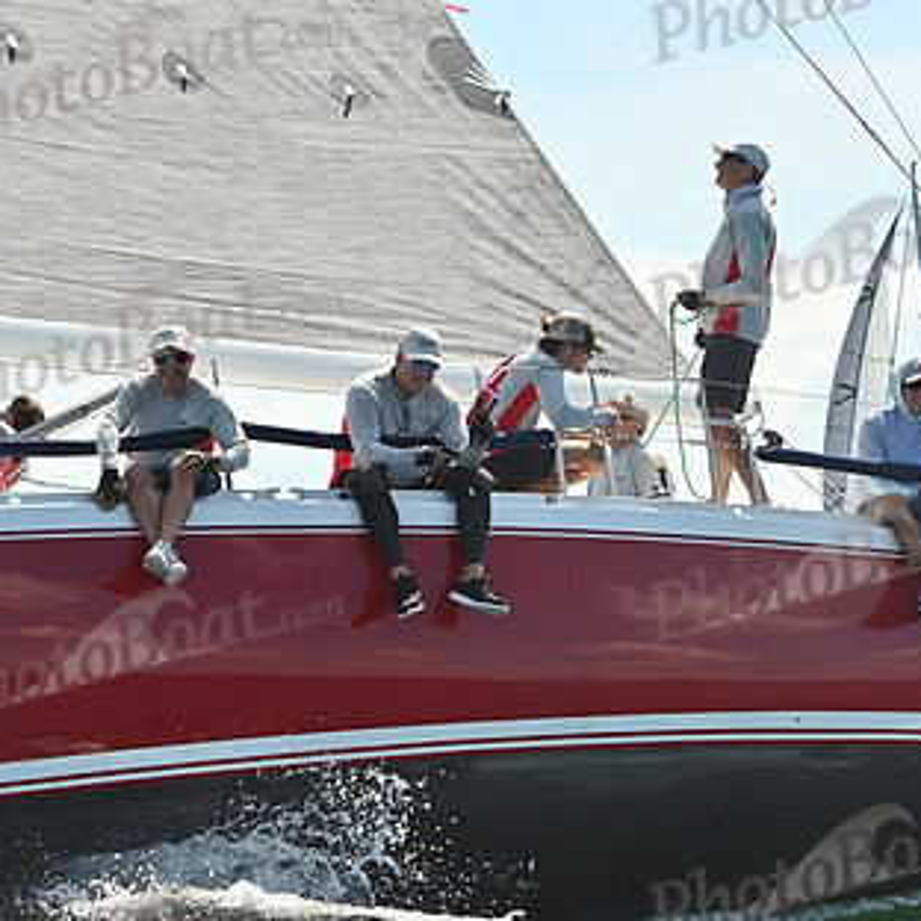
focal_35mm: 136
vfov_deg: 12.8
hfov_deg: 12.8
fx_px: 4094
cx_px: 499
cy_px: 453
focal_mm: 86
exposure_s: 1/1000
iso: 250
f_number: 8
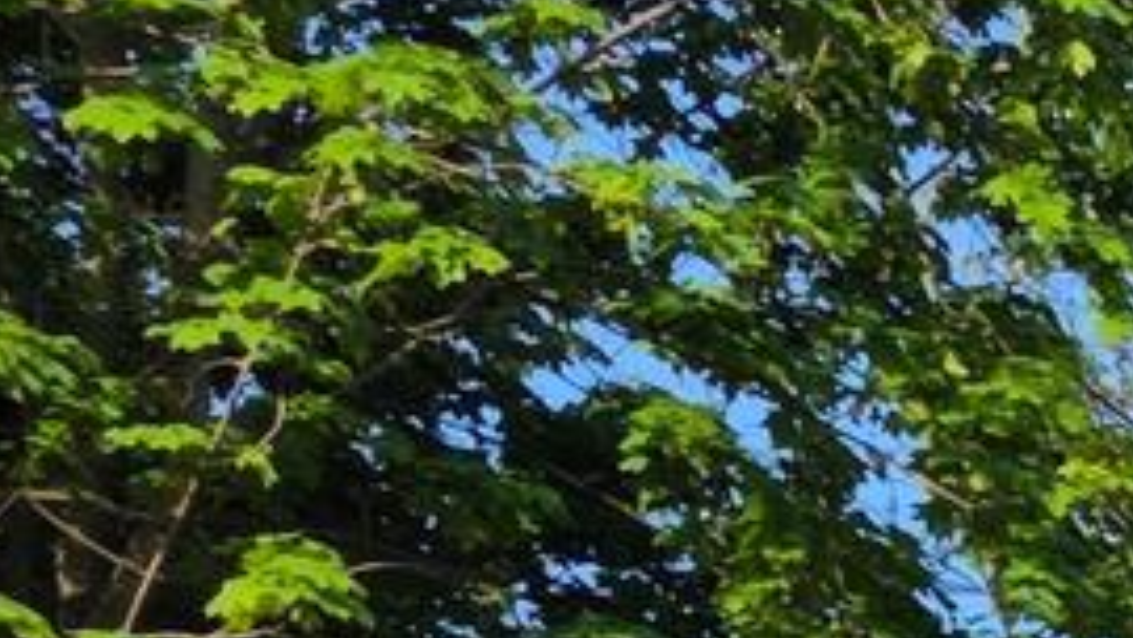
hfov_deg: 8.2
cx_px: 4108
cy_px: 2703
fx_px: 5709
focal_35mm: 190
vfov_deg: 5.4
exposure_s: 1/3972
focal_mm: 6.3
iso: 80
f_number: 1.7
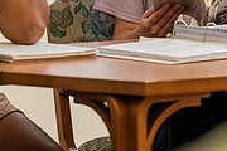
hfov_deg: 5.8
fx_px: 2238
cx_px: 106
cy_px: -31
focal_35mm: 355
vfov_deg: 3.9
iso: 640
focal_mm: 110
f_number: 3.2
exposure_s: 1/200
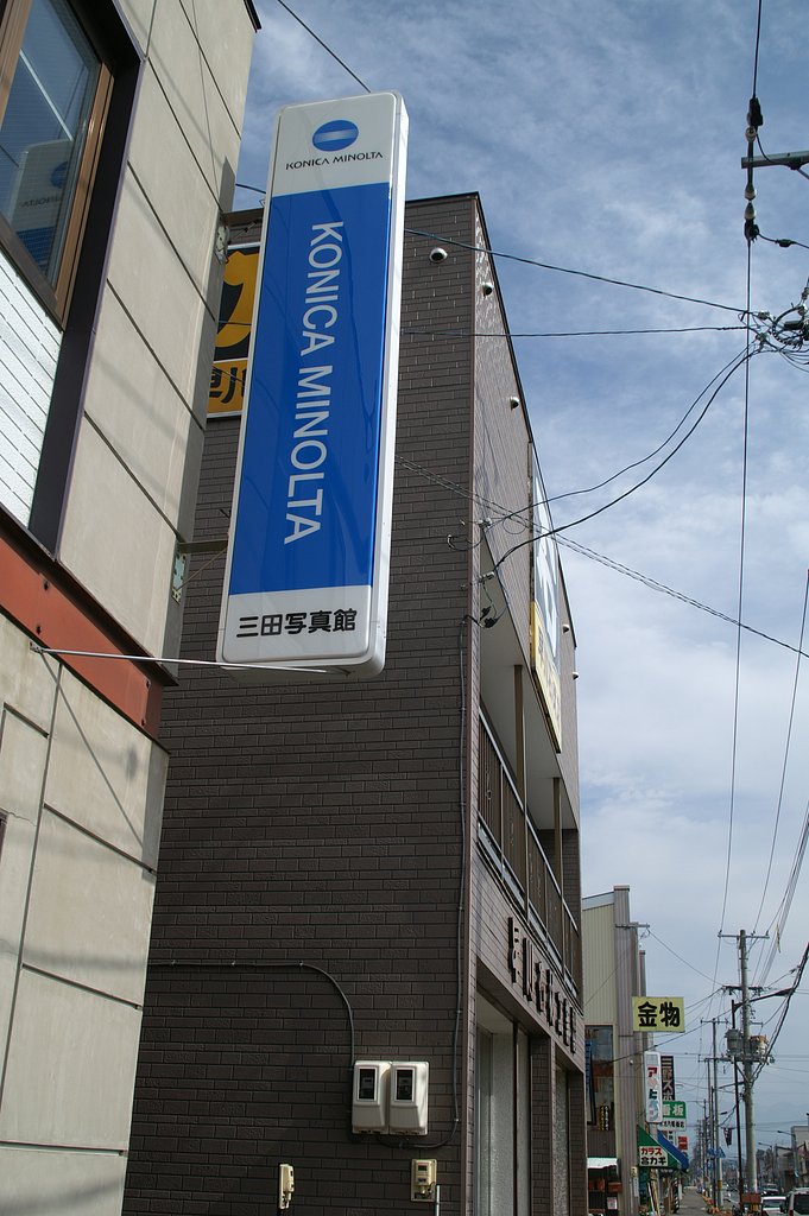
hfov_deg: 36.8
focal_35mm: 36
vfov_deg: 53.2
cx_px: 404
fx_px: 1215
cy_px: 608
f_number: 9
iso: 100
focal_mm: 24
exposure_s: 1/300
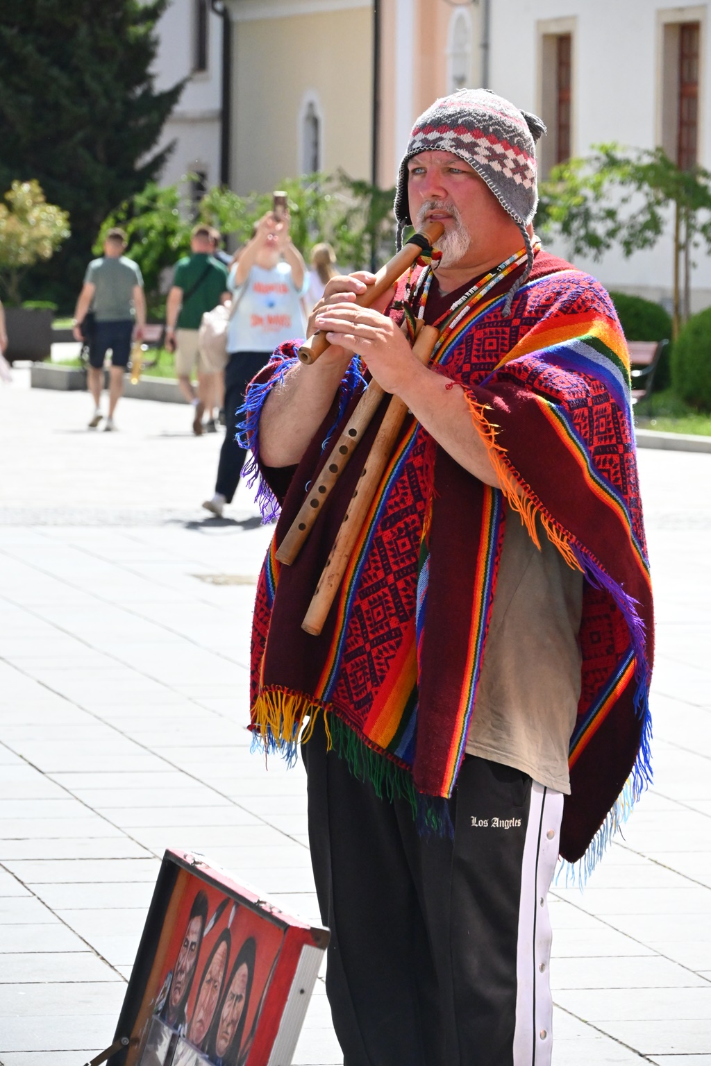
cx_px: 356
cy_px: 533
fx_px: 4399
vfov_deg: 13.8
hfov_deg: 9.2
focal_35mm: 148
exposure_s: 1/4000
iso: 3200
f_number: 8
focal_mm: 99
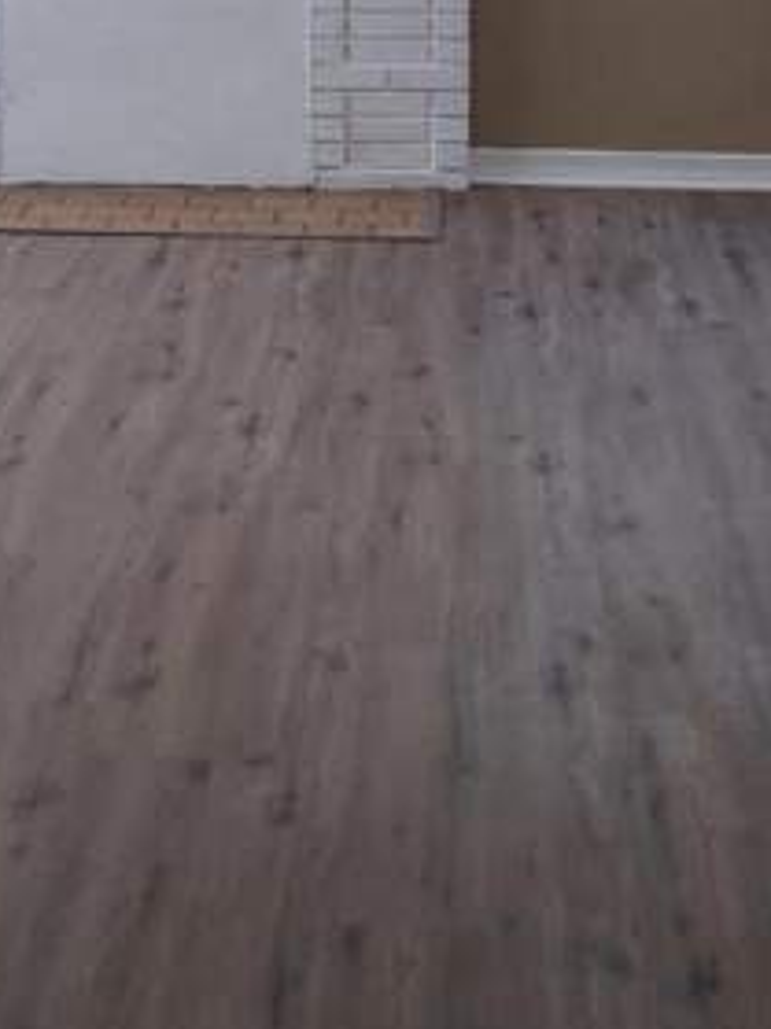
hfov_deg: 16.7
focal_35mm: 88
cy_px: -107
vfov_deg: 21.1
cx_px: 184
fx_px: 2615
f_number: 1.8
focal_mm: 5.56
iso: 217
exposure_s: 1/120
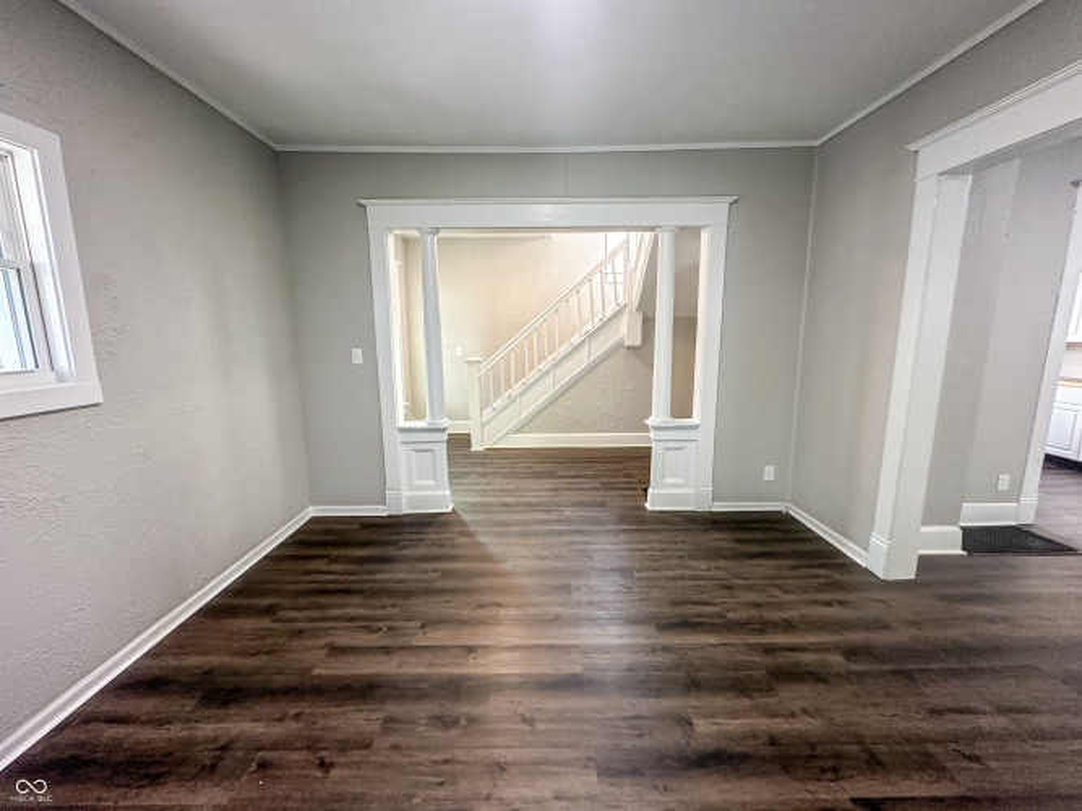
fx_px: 438
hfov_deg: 102.1
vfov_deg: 85.7
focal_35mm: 14
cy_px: 406
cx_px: 541
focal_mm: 2.22
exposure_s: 1/60
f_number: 2.2
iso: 200
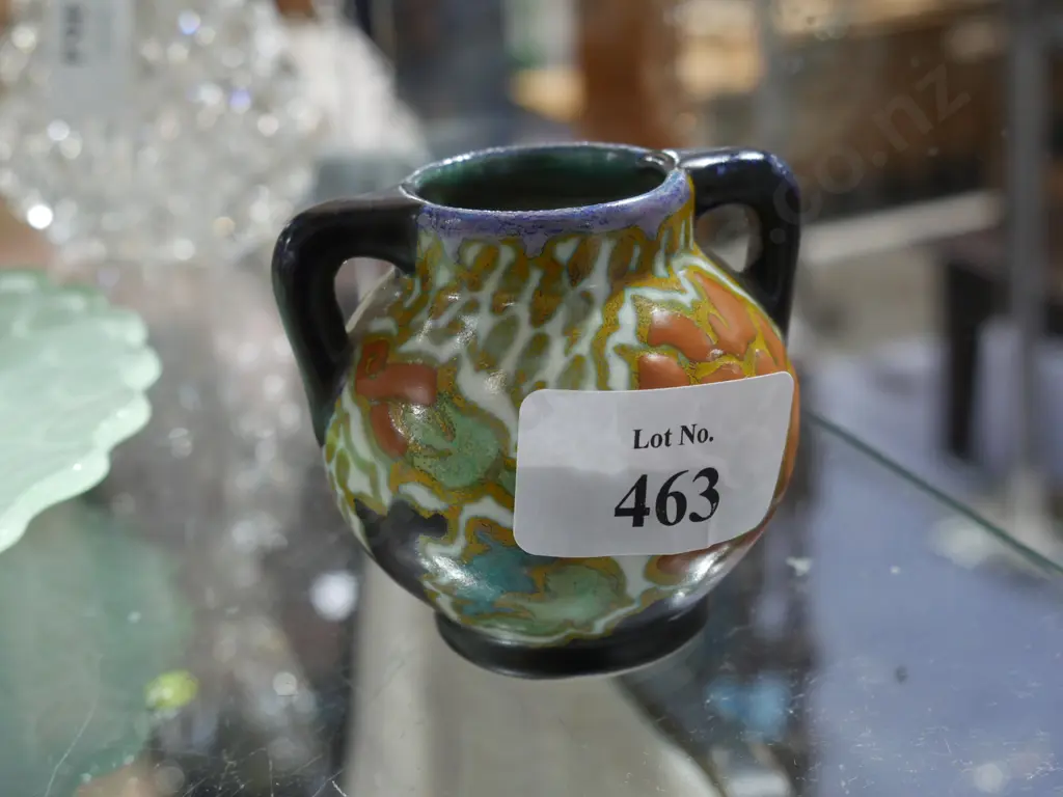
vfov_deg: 24.4
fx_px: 1843
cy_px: 398
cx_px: 532
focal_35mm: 60
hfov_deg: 32.2
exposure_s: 1/60
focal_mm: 30
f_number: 6.3
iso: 1600
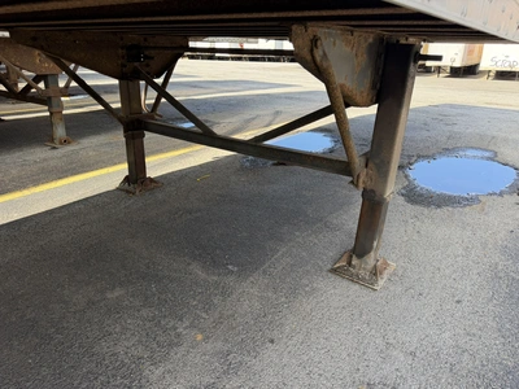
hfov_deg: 71.6
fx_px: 360
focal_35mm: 24
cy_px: 194
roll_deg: +0.8
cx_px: 260
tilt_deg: -20.6
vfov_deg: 56.8
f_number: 1.78
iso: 100
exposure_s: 1/909
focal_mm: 6.76
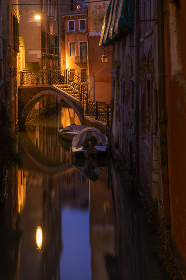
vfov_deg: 27.7
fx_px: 566
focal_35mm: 73
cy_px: 140
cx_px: 93
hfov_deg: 18.7
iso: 80
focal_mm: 73
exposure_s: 30
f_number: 8
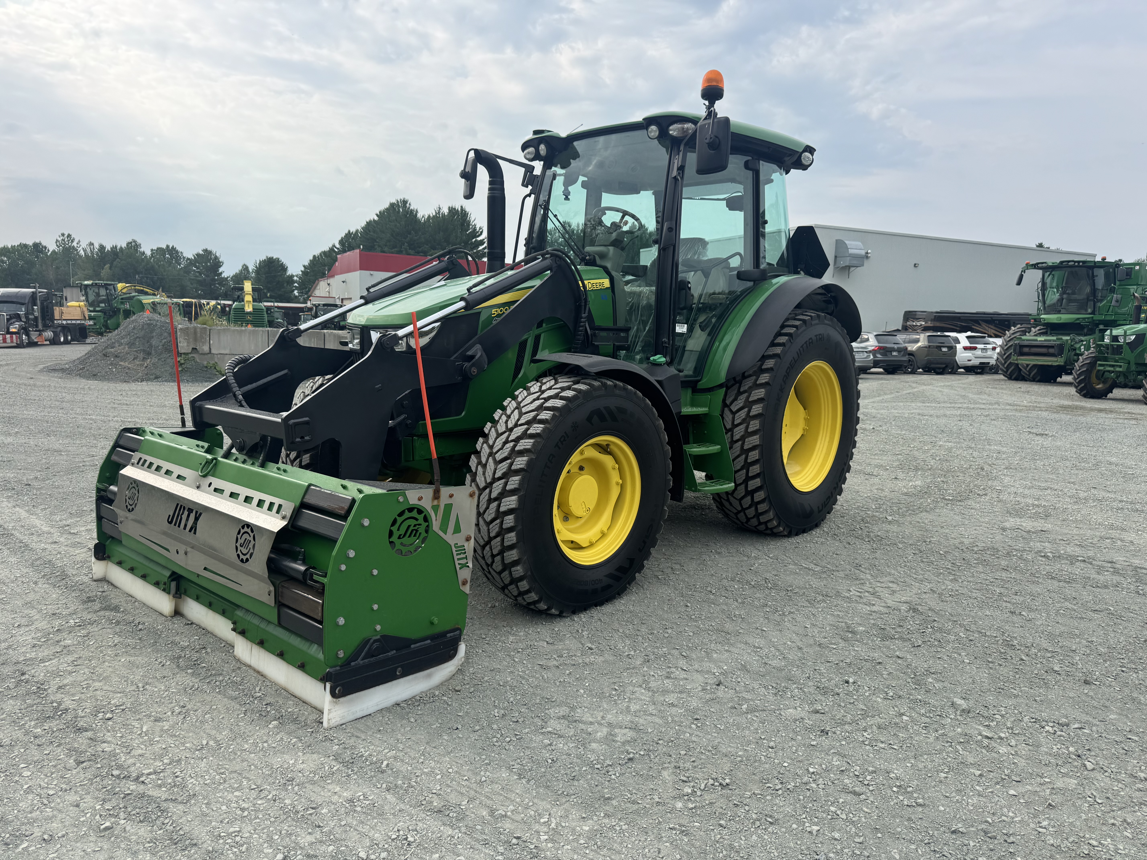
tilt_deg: -7.5
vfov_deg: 56.8
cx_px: 574
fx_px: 795
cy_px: 430
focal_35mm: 24
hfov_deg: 71.6
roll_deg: -0.9
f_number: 1.78
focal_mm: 6.76
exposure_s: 1/2833
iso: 80
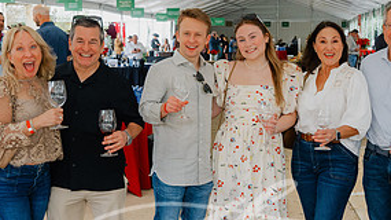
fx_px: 653
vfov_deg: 19.1
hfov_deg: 33.3
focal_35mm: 63
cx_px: 218
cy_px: 101
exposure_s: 1/320
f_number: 5.6
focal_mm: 29.5
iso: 1250
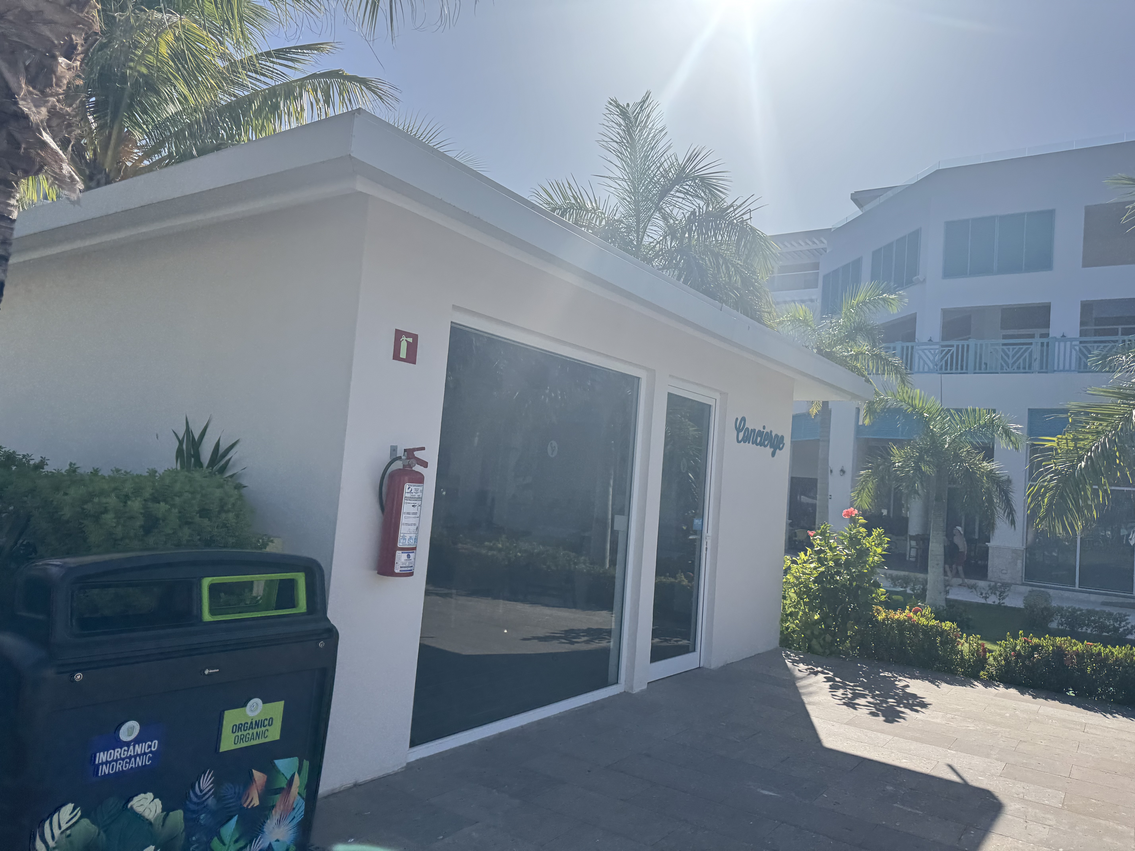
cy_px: 426
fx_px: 787
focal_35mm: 24
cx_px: 568
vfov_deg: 56.8
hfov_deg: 71.6
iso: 80
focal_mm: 6.76
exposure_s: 1/5814
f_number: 1.78
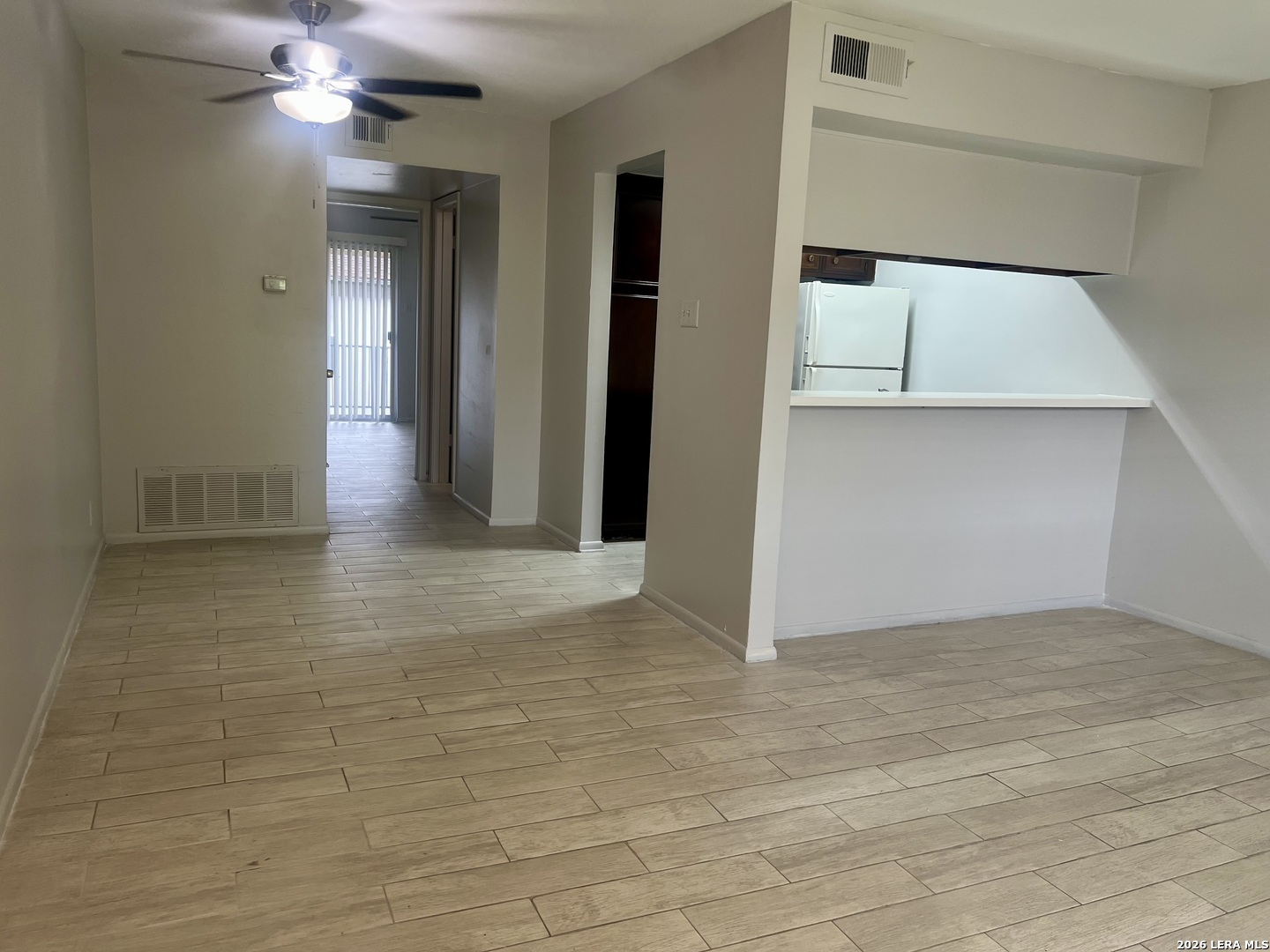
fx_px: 954
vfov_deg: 53.1
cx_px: 635
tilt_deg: -9.0
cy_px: 476
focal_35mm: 26
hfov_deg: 67.3
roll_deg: -2.7
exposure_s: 1/60
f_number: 1.5
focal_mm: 5.7
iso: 64
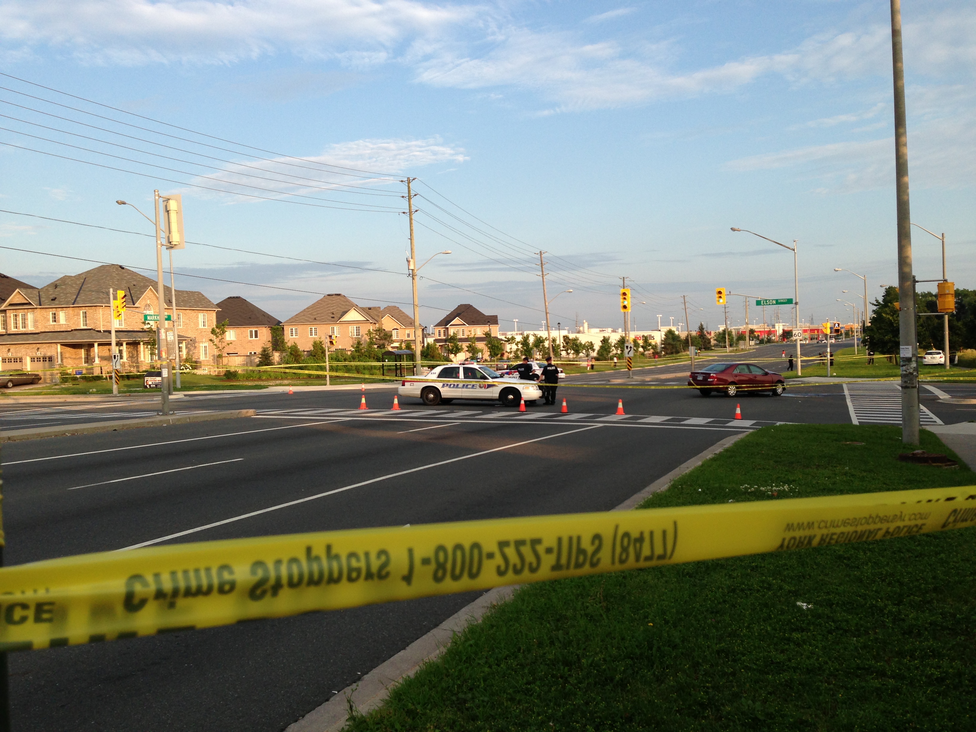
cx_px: 488
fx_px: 930
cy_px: 366
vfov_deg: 42.9
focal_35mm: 33
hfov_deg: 55.4
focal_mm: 4.13
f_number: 2.4
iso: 50
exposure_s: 1/517
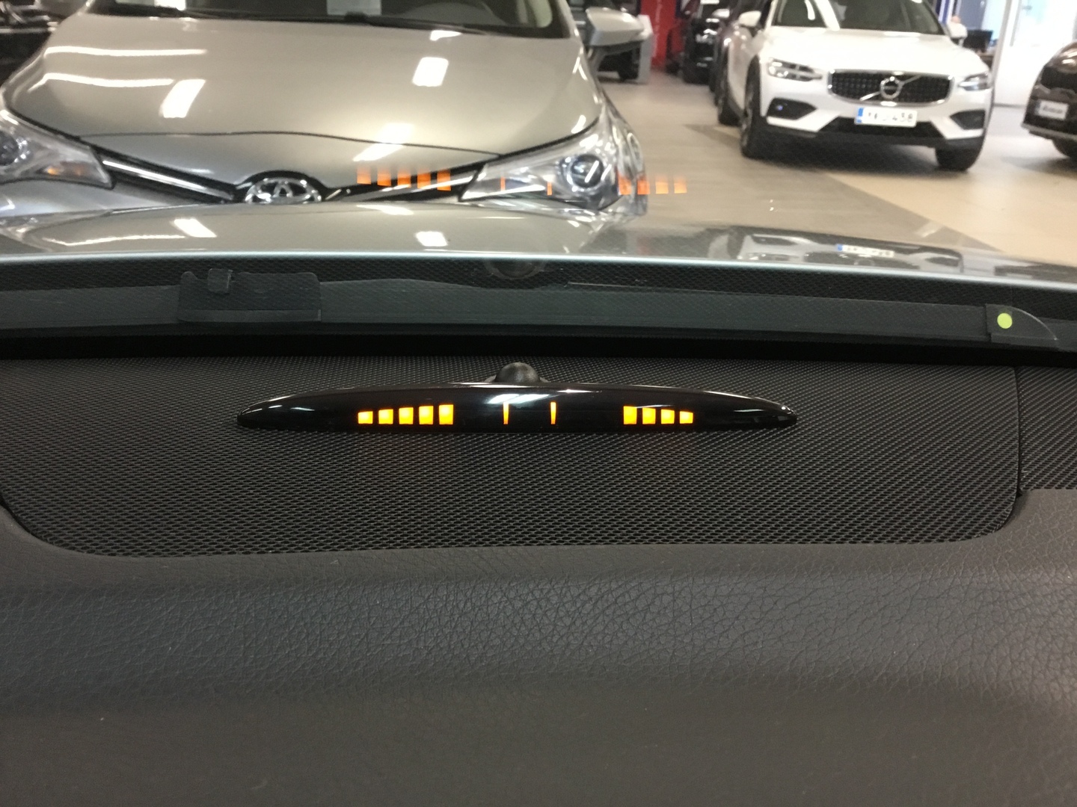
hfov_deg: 58.4
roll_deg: -1.3
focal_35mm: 31
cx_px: 538
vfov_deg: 45.4
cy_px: 404
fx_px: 964
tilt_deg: -21.9
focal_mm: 3.3
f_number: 2.4
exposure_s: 1/33
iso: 160
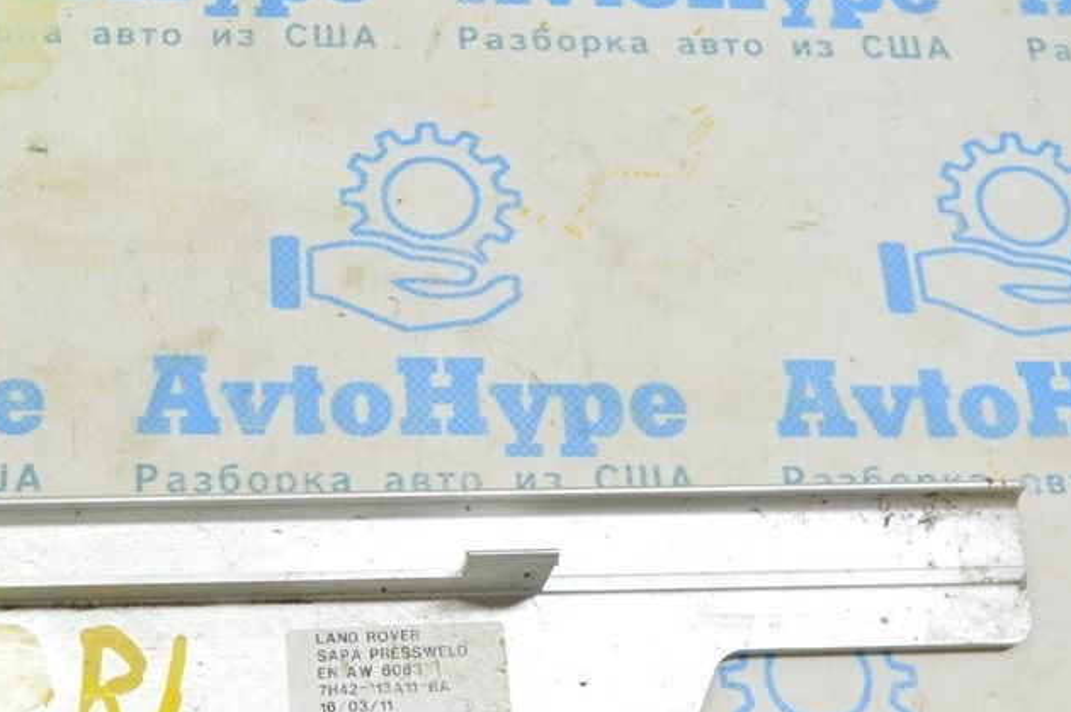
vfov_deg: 20.5
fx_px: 1956
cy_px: 546
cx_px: 279
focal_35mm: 66
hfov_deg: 30.2
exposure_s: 1/20
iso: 400
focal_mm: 27
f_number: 5.6
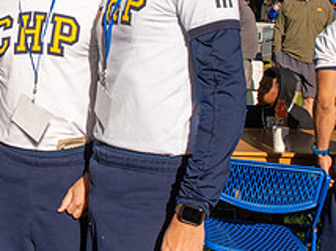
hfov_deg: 25.2
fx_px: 708
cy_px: 54
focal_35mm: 73
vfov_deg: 19.9
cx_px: -13
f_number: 8
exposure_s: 1/400
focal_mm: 28
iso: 100
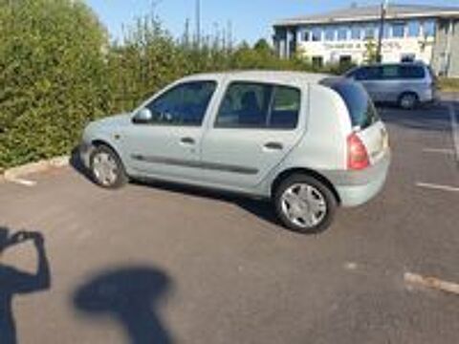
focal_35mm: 26
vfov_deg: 53.1
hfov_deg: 67.3
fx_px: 345
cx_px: 230
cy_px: 172
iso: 50
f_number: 2.4
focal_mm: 4.3
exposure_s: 1/888
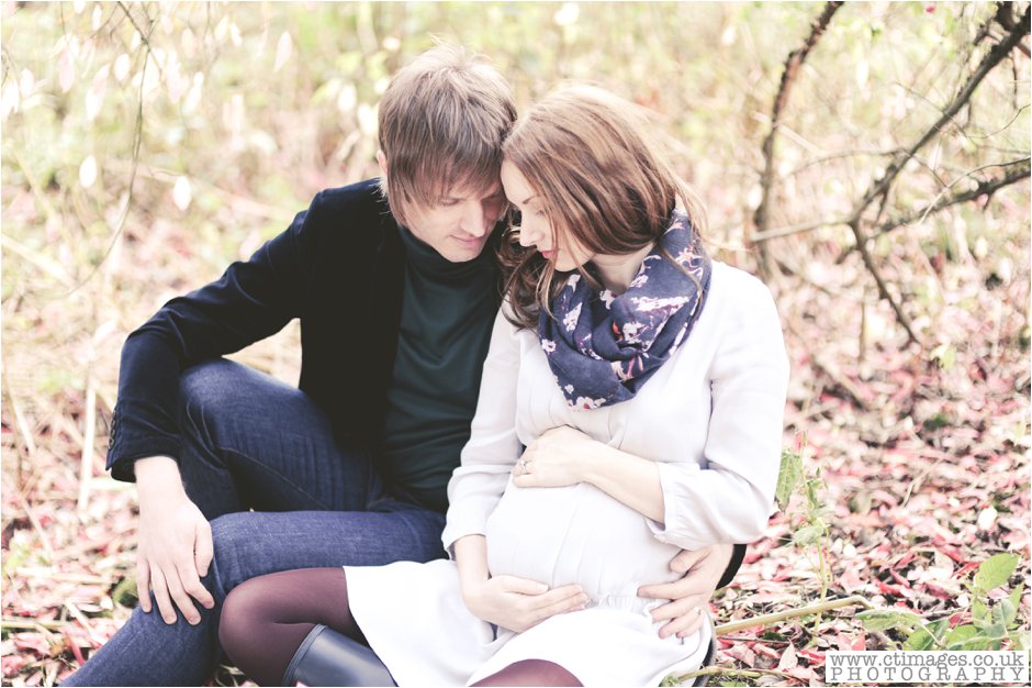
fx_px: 2436
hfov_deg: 23.9
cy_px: 344
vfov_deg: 16.1
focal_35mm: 85
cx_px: 516
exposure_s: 1/400
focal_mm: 85
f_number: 1.6
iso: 320
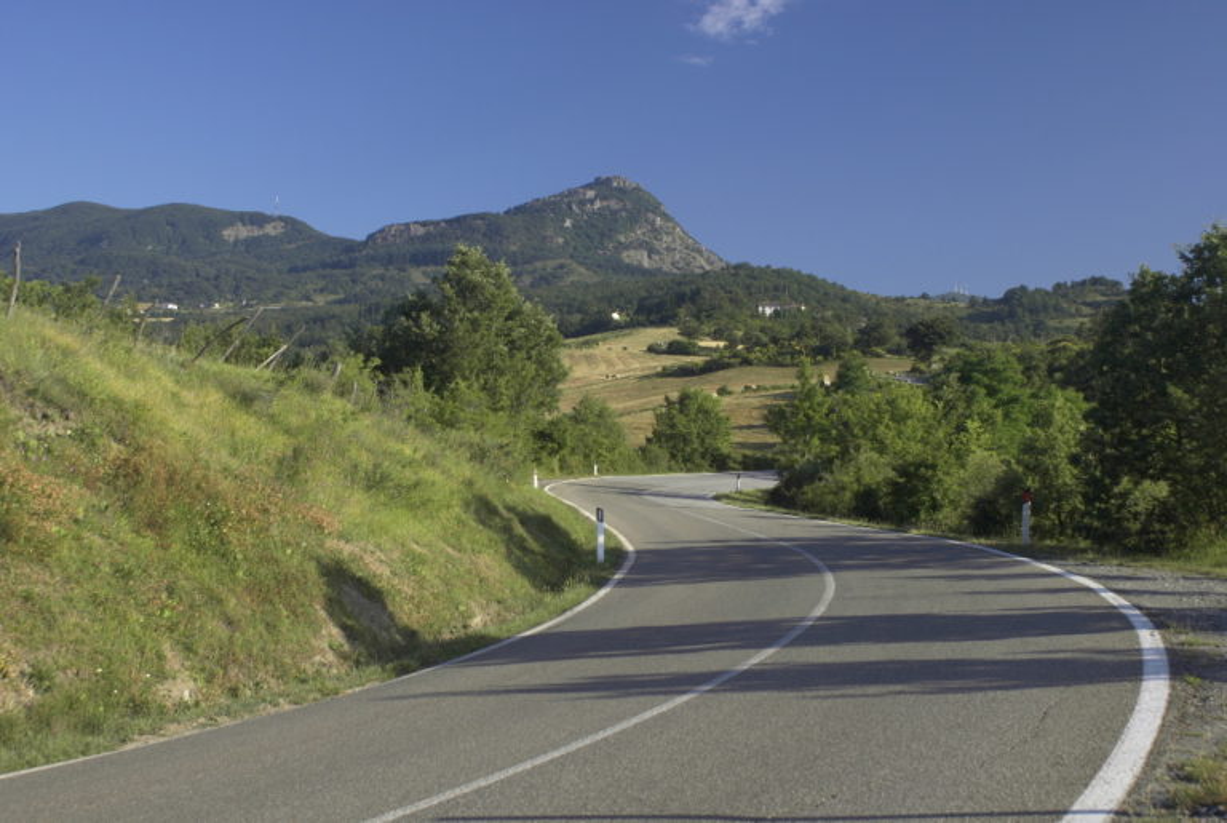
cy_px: 412
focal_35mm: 45
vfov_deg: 30.0
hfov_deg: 43.5
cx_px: 614
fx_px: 1536
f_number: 5.6
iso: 80
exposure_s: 1/60
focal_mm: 30
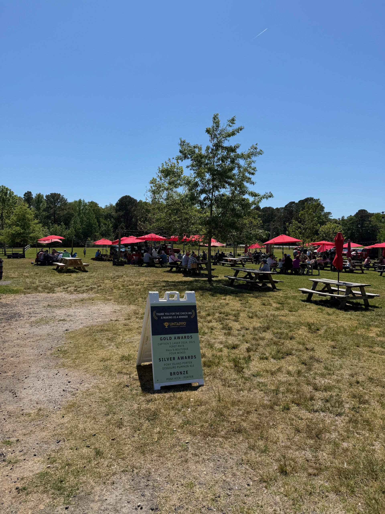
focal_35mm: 24
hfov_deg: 56.8
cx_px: 192
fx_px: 356
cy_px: 257
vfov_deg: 71.6
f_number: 1.78
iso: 80
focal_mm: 6.76
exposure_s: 1/6173
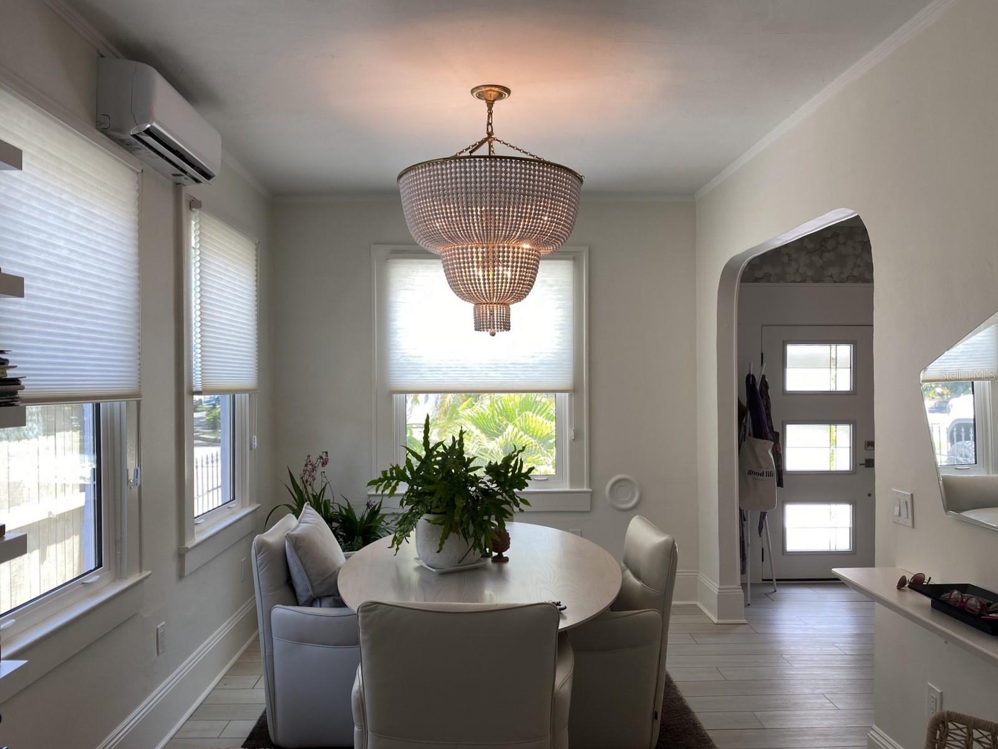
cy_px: 374
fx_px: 750
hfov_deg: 67.3
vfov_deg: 53.1
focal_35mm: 26
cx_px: 499
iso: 32
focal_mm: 4.25
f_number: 1.8
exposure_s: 1/120
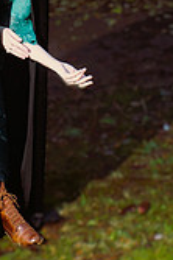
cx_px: 108
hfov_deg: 14.1
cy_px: 72
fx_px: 701
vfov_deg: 20.9
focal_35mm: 97
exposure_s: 1/80
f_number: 5.6
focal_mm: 24
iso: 400
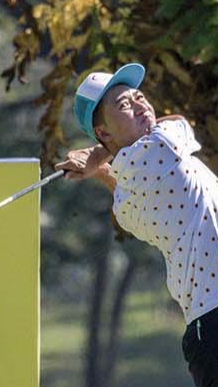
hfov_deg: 0.8
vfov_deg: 1.4
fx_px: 16014
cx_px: 199
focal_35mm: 1557
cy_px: 67
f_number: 8
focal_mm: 400
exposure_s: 1/2000
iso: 2000
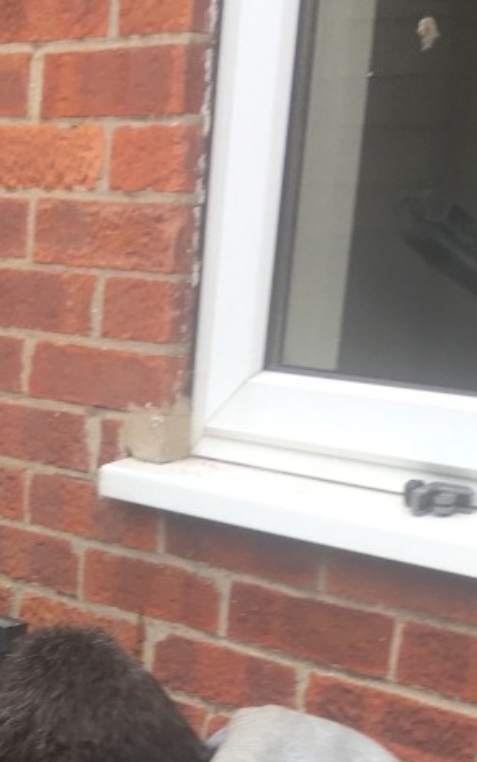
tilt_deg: -21.5
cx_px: -157
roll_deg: -0.4
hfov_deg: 15.6
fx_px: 1643
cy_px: 870
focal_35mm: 79
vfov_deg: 24.2
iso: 25
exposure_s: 1/212
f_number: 2.2
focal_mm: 4.15
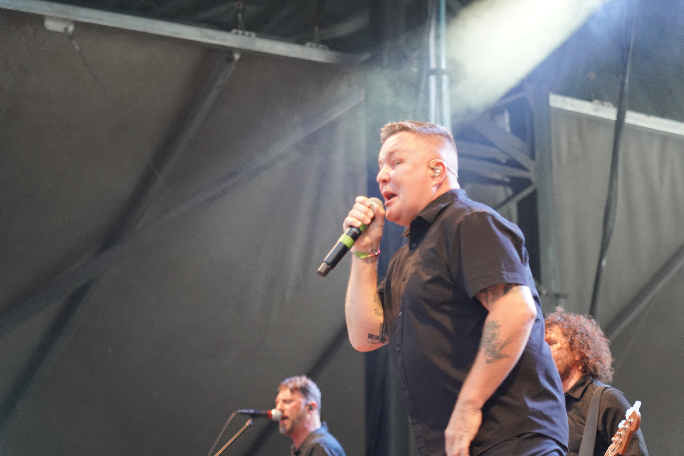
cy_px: 228
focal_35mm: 105
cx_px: 342
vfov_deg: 13.0
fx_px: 1995
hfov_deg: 19.5
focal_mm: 105
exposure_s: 1/160
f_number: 4
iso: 4000
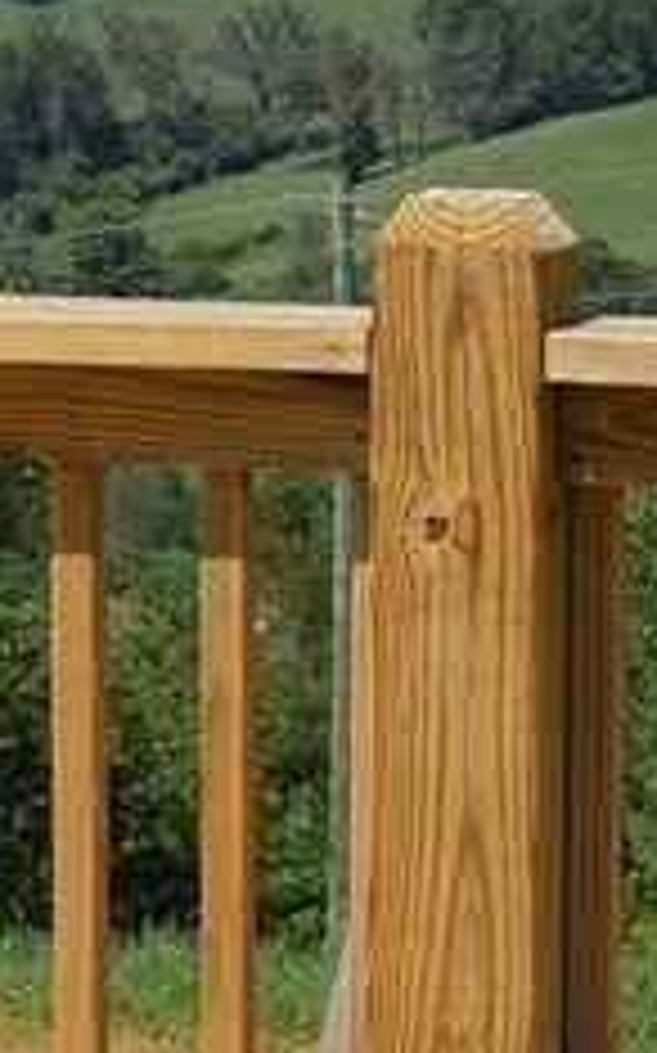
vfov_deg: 12.2
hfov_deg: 6.8
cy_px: 18
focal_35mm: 170
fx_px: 4876
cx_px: -1483
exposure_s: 1/250
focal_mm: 24
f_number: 8
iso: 100
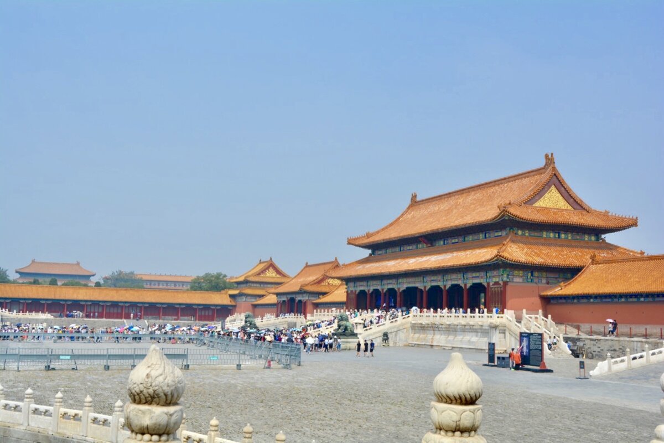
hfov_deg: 46.4
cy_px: 222
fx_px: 775
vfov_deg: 31.9
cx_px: 332
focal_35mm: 42
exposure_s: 1/320
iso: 100
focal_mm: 28
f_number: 9
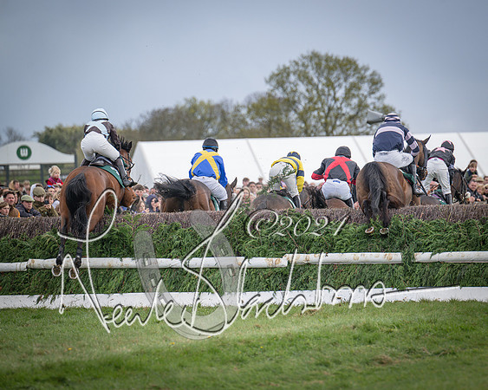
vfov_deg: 4.8
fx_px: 4640
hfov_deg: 6.0
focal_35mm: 321
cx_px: 270
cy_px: 195
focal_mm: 280
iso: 800
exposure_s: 1/1600
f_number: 5
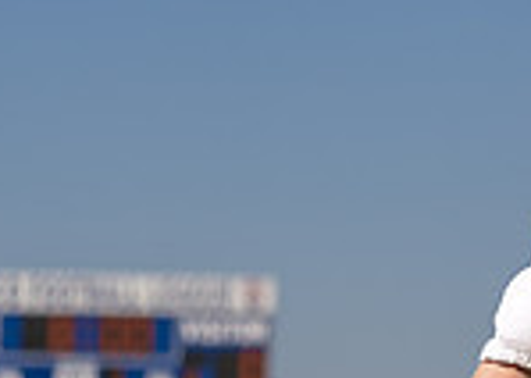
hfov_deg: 6.4
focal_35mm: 311
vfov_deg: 4.6
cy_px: 178
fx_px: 4684
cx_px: 951
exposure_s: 1/4000
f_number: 3.2
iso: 100
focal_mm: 70
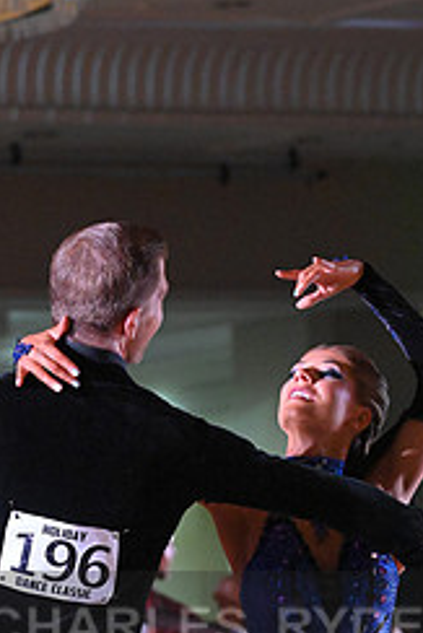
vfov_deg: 6.9
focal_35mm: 297
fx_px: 5227
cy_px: 659
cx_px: 147
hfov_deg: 4.6
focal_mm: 125
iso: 6400
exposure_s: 1/400
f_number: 5.6
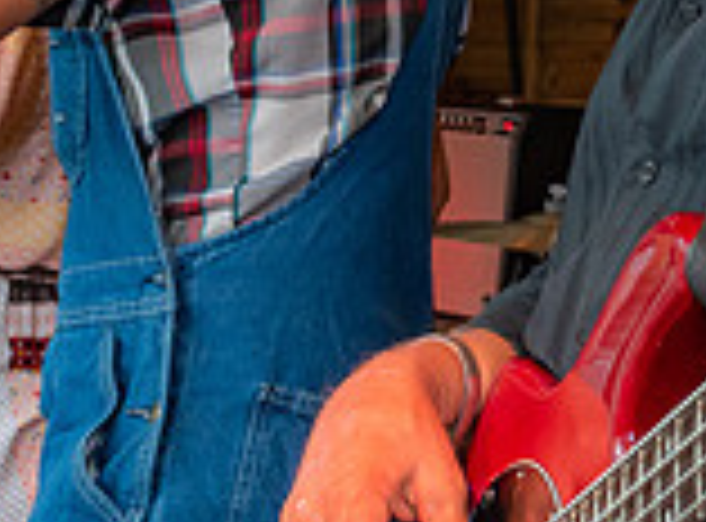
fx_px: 2962
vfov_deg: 10.0
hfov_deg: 13.2
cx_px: 867
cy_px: 120
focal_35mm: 146
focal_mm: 28
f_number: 5.6
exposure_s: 1/160
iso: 800
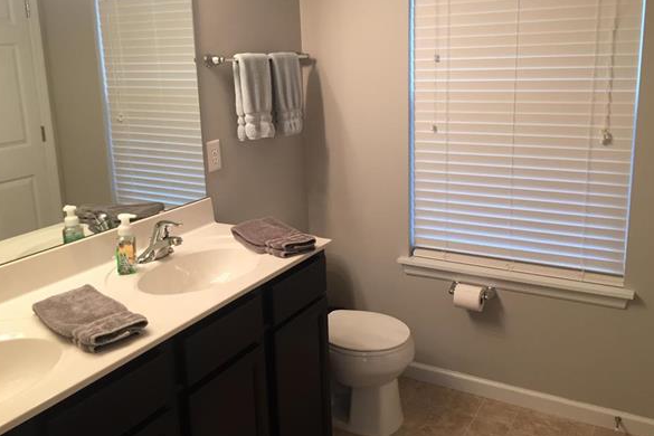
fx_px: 599
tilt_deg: -12.2
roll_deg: +2.1
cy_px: 192
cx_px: 326
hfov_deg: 57.2
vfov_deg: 39.9
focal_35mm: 33
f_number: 2.2
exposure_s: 1/30
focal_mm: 4.15
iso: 64
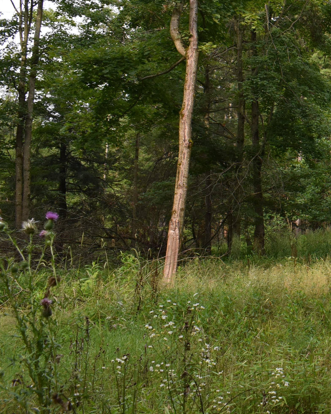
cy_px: 110
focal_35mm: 58
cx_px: 433
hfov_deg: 23.2
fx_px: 710
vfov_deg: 32.0
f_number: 8
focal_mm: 18
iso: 400
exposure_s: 1/250
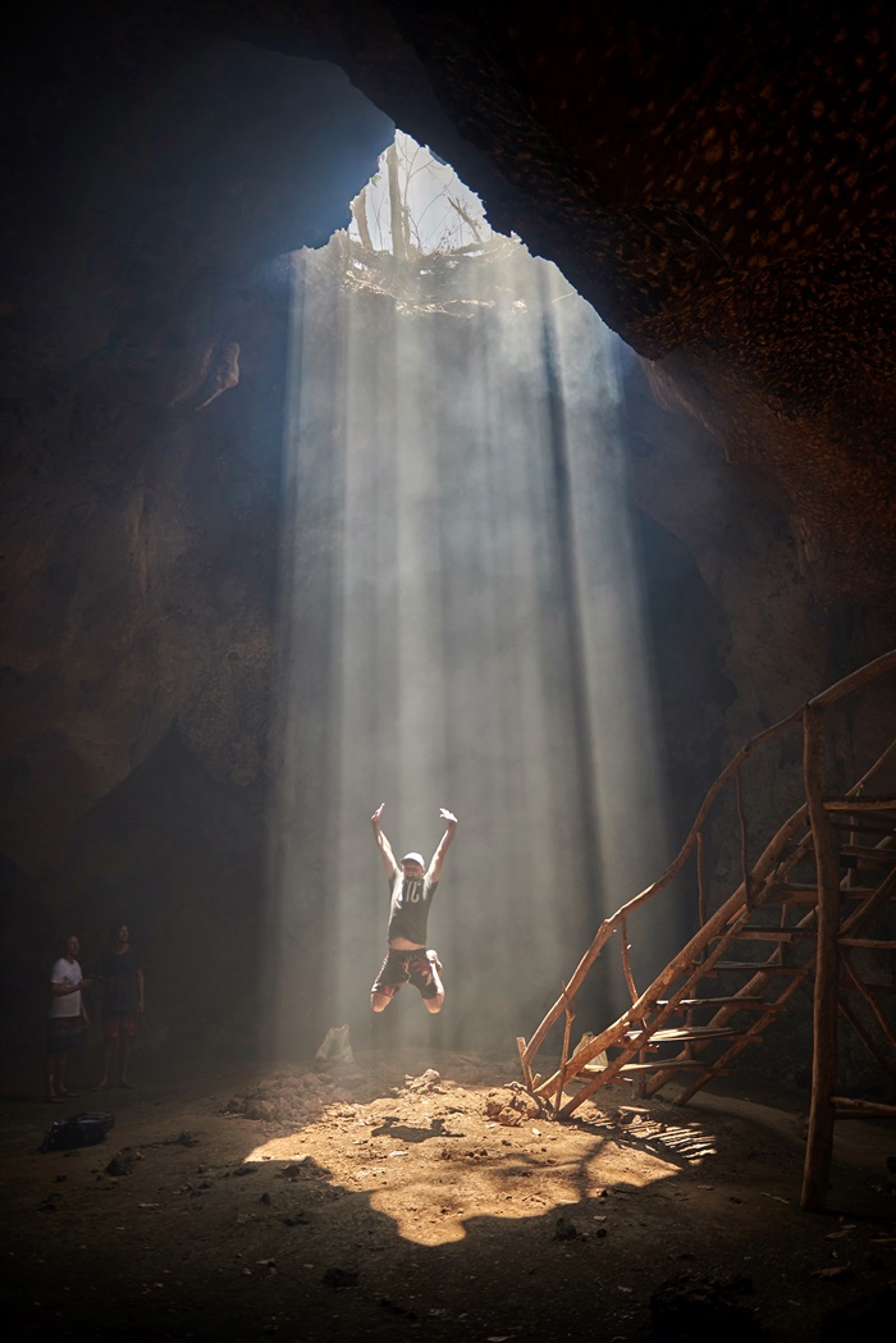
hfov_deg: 42.4
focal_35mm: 31
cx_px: 448
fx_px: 1156
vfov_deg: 60.3
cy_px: 672
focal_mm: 31
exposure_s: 1/640
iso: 320
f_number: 2.8
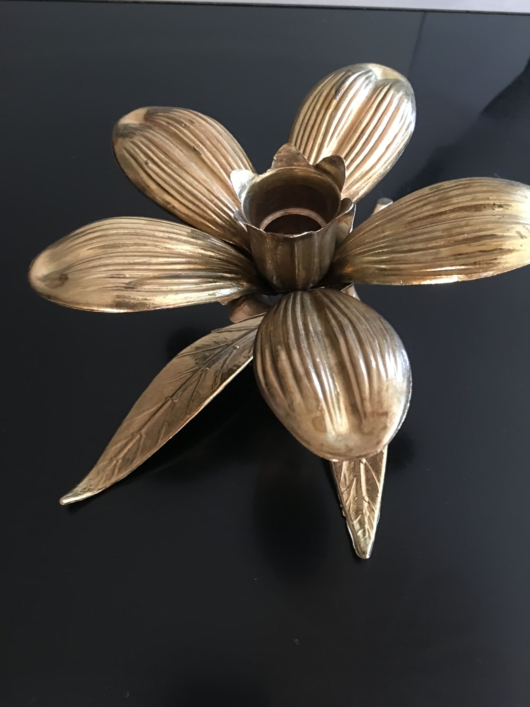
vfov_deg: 61.7
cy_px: 354
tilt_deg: -61.5
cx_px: 265
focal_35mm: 29
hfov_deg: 48.2
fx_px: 592
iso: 80
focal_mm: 4.15
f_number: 2.2
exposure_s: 1/10
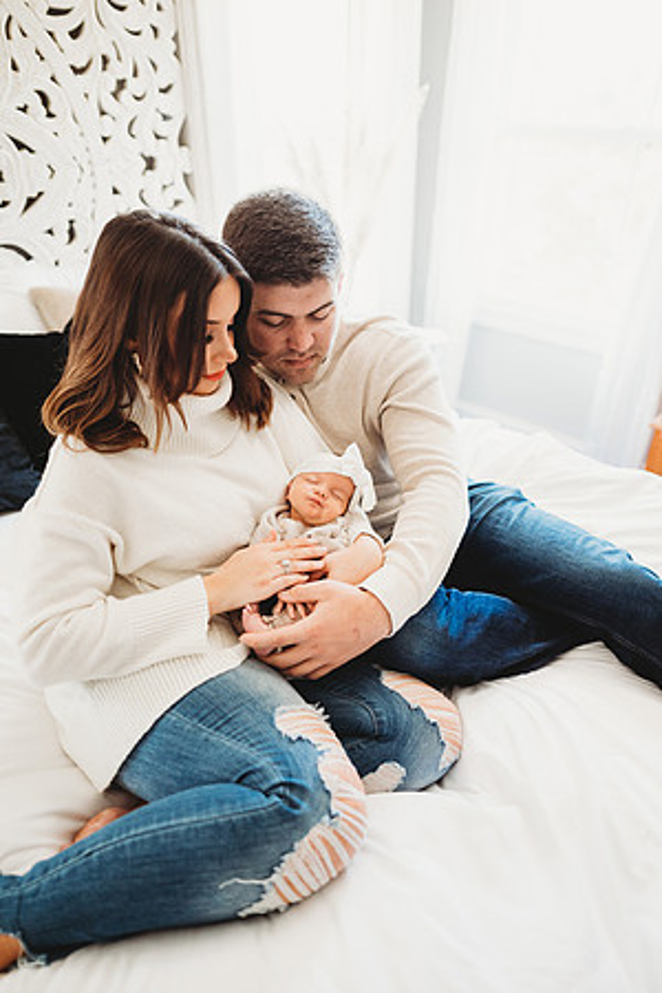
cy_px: 496
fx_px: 662
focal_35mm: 24
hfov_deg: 53.1
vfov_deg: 73.7
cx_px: 331
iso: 500
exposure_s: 1/100
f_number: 2
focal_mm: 24
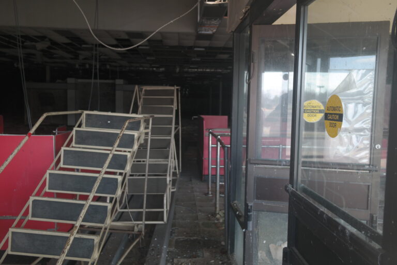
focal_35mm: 30
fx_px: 331
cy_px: 132
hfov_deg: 61.9
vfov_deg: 43.6
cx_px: 198
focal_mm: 20
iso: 200
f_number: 3.5
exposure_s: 1/50
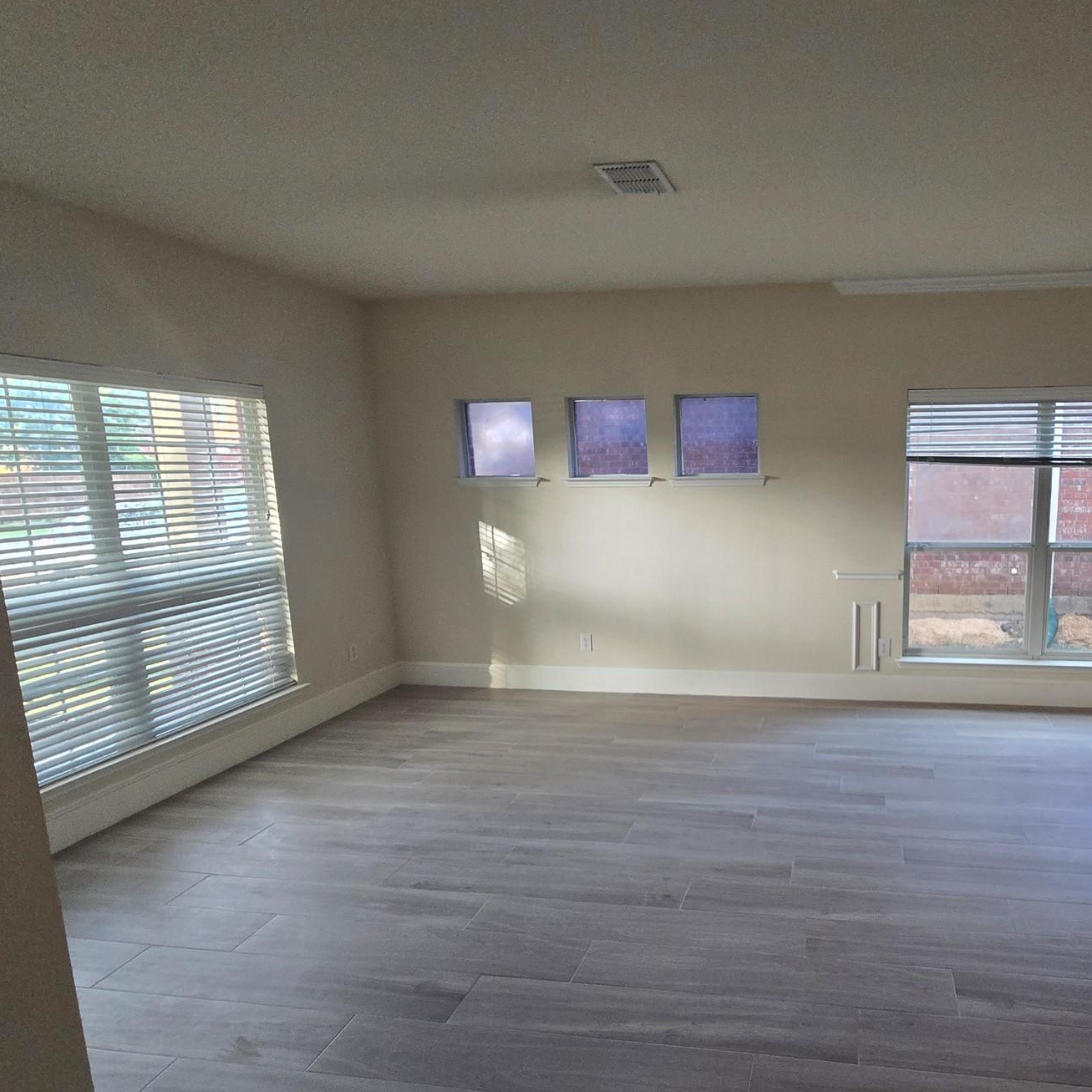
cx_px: 752
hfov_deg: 77.4
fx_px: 642
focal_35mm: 18
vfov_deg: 80.7
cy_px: 571
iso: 250
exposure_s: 1/60
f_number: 2.2
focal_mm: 2.2
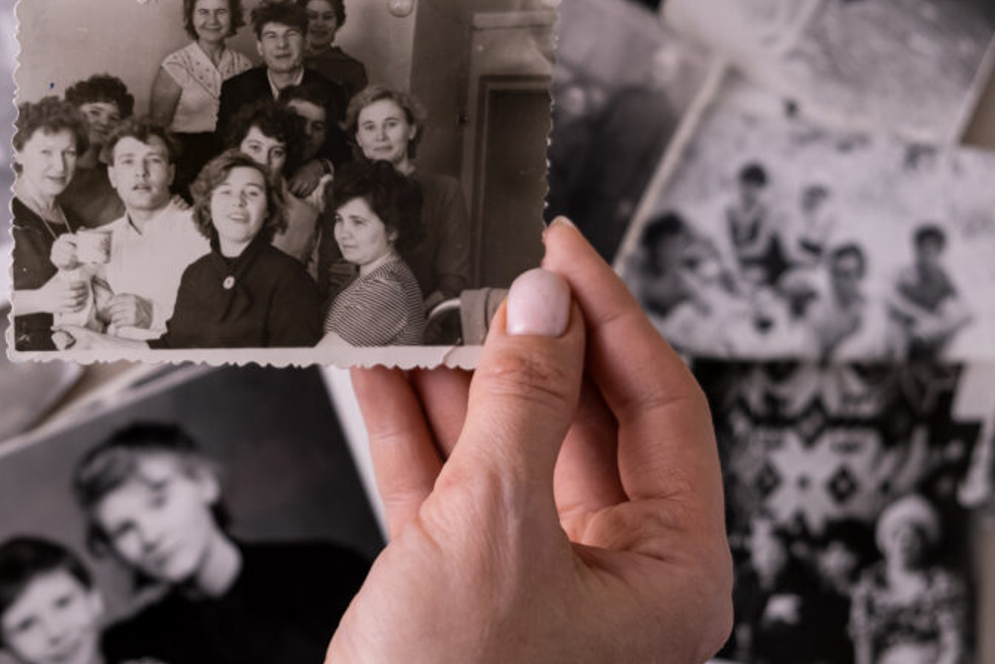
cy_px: 214
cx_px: 361
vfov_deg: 21.2
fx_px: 1769
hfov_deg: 31.3
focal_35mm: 64
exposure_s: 1/180
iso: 500
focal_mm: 27.7
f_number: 3.2
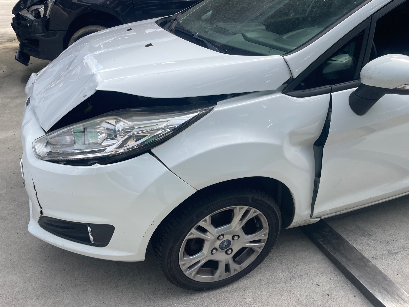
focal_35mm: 26
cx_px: 204
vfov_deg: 53.1
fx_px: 307
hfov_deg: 67.3
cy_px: 154
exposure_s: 1/2212
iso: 32
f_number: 1.6
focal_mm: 4.2
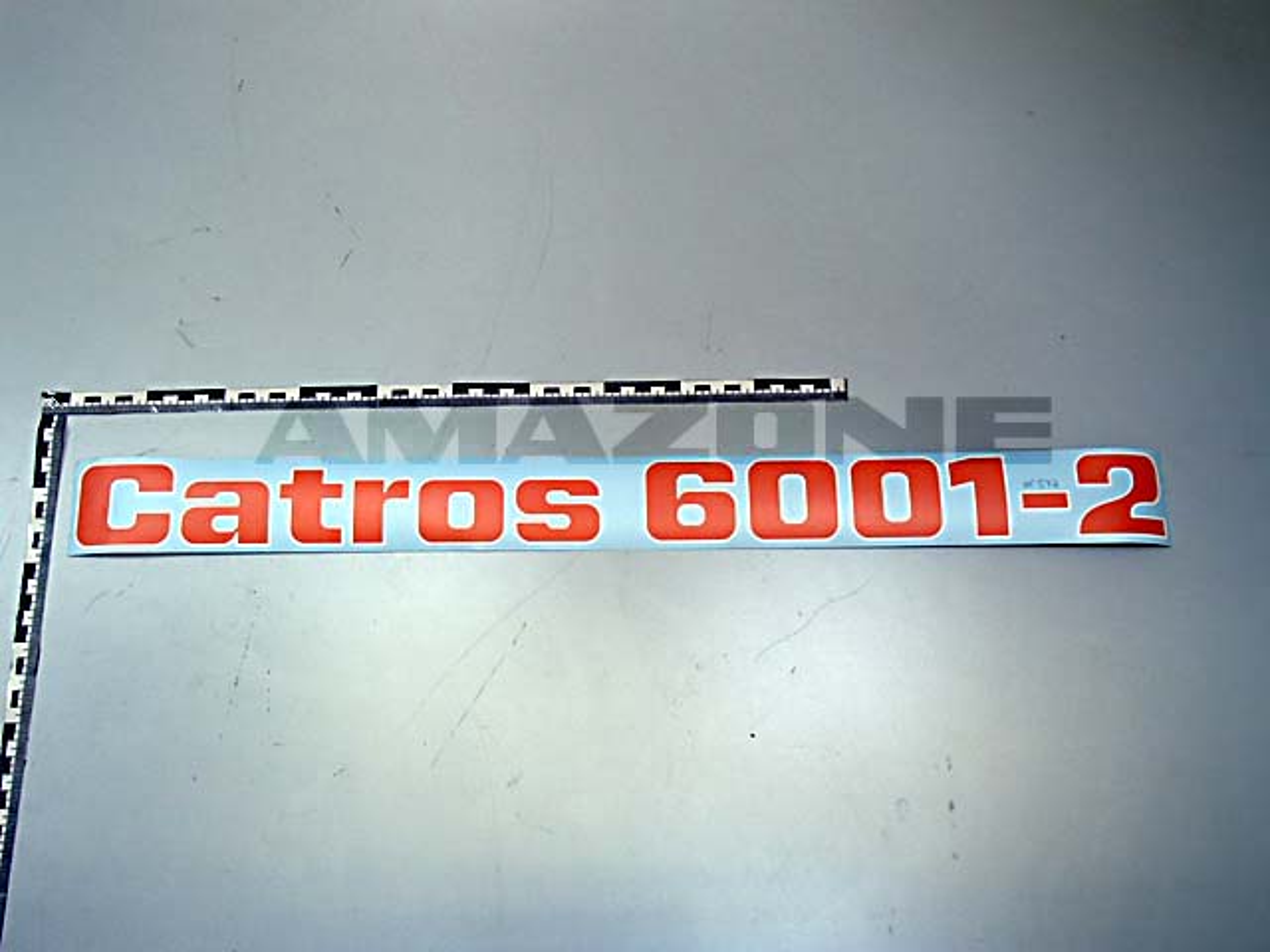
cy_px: 476
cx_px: 635
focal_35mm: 32
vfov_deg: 44.2
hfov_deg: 56.8
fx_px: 1174
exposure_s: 1/30
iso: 200
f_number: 4.2
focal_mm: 5.72
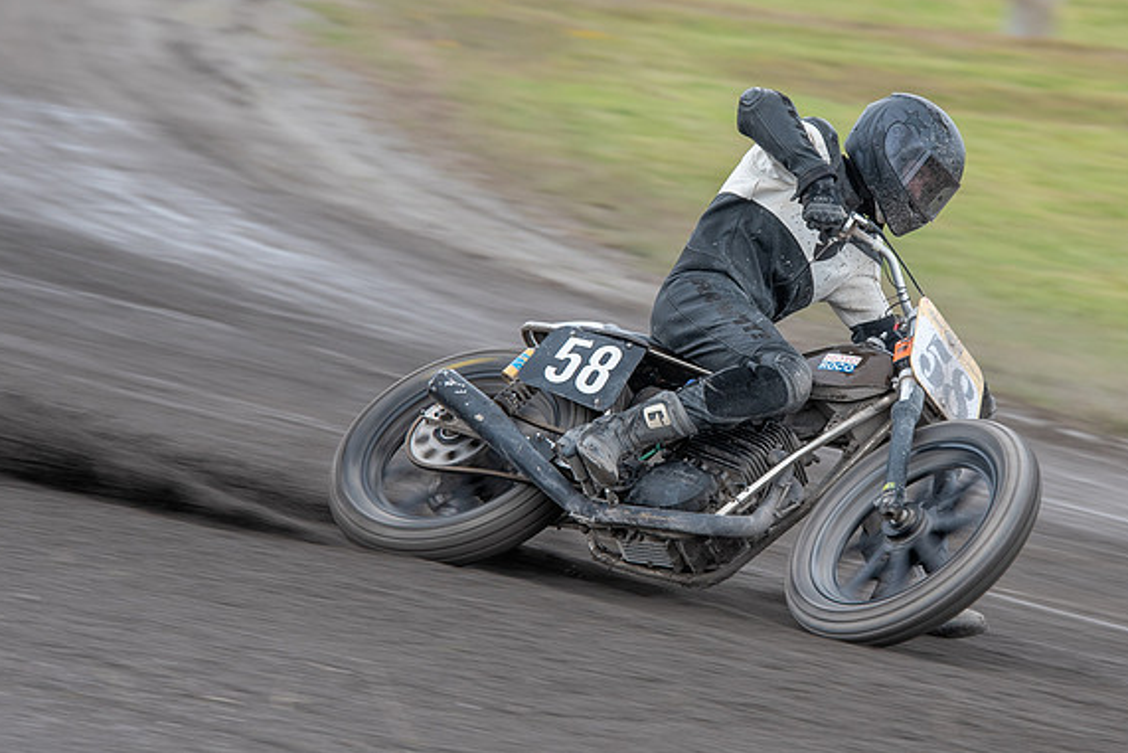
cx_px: 789
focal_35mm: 367
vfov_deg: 3.7
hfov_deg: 5.6
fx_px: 11502
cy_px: 397
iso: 200
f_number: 7.1
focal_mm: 185
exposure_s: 1/200
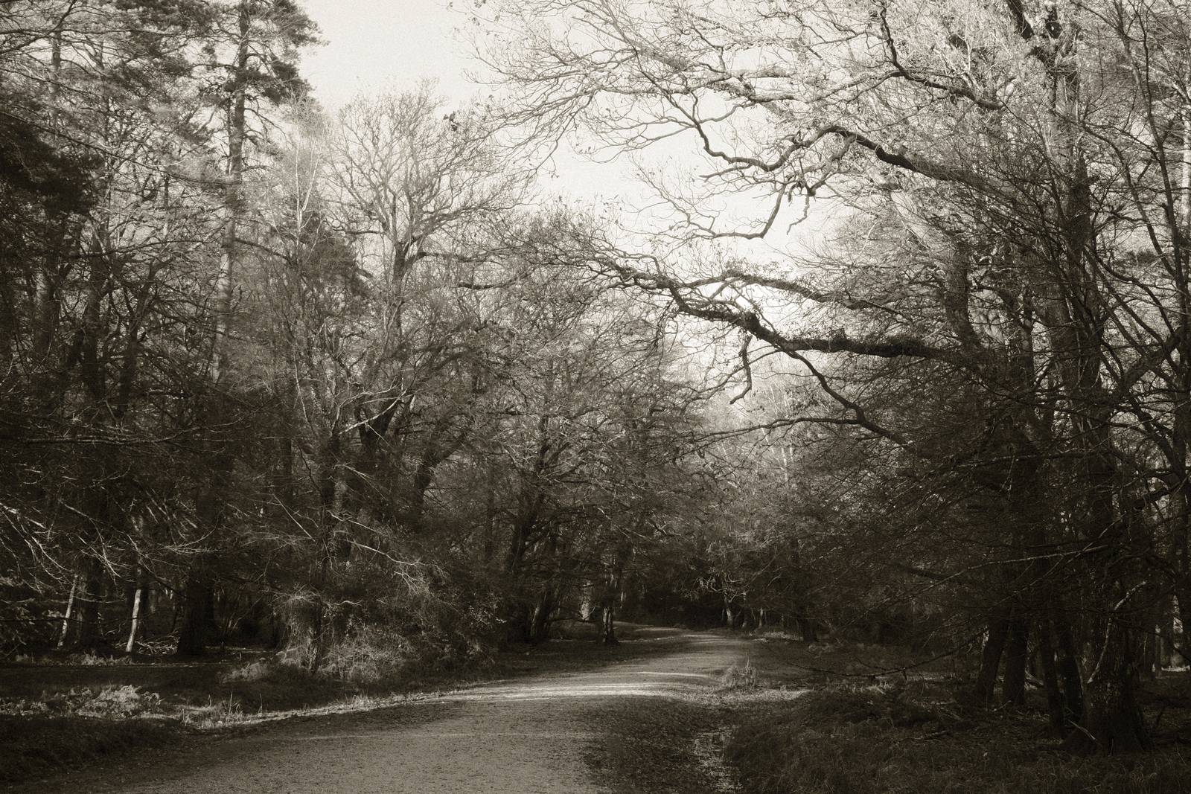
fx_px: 2051
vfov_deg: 21.9
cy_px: 397
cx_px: 596
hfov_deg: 32.4
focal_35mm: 62
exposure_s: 1/210
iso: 640
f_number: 5.6
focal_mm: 41.1
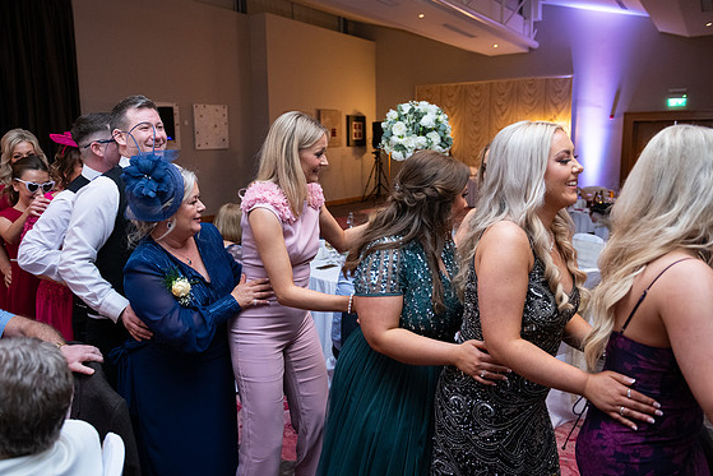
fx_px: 555
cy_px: 239
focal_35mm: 28
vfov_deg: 46.4
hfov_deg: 65.4
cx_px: 347
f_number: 3.5
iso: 1250
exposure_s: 1/160
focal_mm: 27
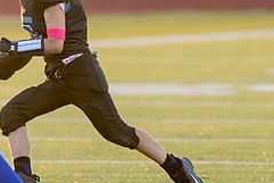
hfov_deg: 2.3
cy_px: 31
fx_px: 6884
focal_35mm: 904
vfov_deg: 1.5
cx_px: 55
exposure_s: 1/1250
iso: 640
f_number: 2.8
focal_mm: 200
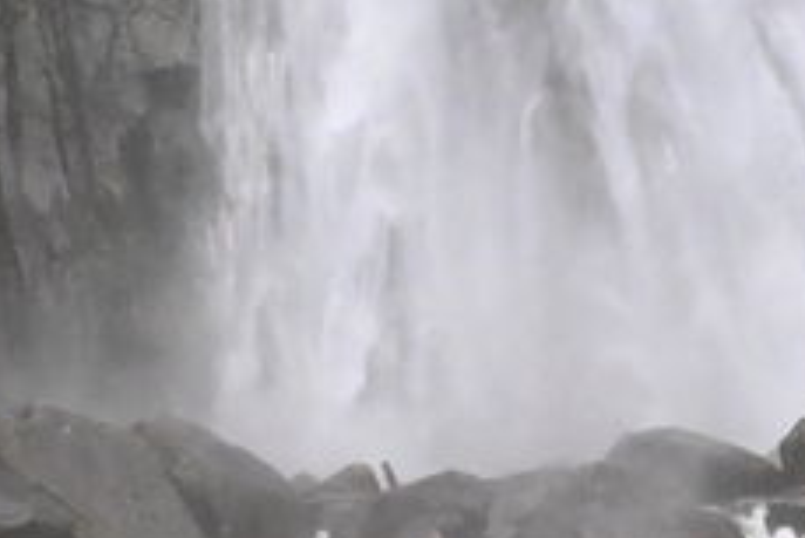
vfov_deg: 8.1
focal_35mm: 168
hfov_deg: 12.2
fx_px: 3756
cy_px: -90
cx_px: 603
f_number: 5
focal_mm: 31.5
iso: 9000
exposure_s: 1/4000
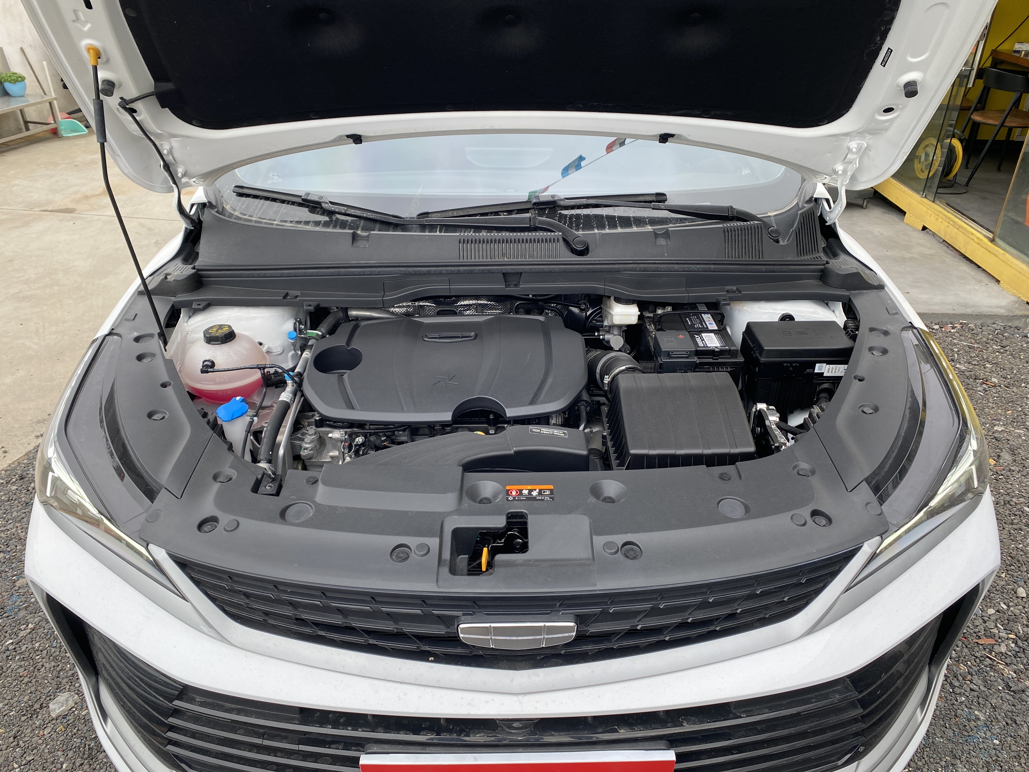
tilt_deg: -30.1
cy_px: 386
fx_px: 773
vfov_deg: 53.1
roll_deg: -1.0
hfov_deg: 67.3
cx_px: 514
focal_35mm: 26
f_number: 1.8
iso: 32
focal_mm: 4.25
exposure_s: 1/192
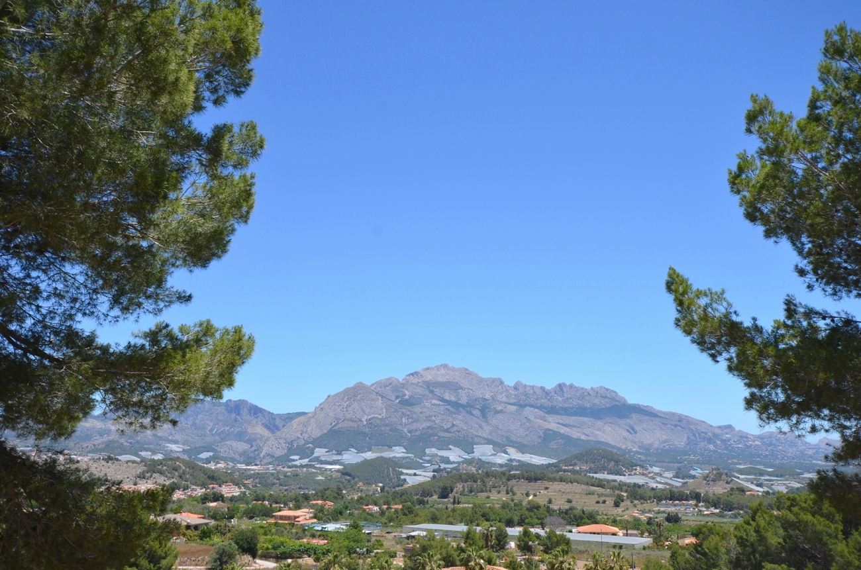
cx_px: 430
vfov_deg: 36.7
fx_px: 859
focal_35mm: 36
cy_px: 285
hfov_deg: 53.2
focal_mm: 24
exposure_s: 1/250
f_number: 8
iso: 125
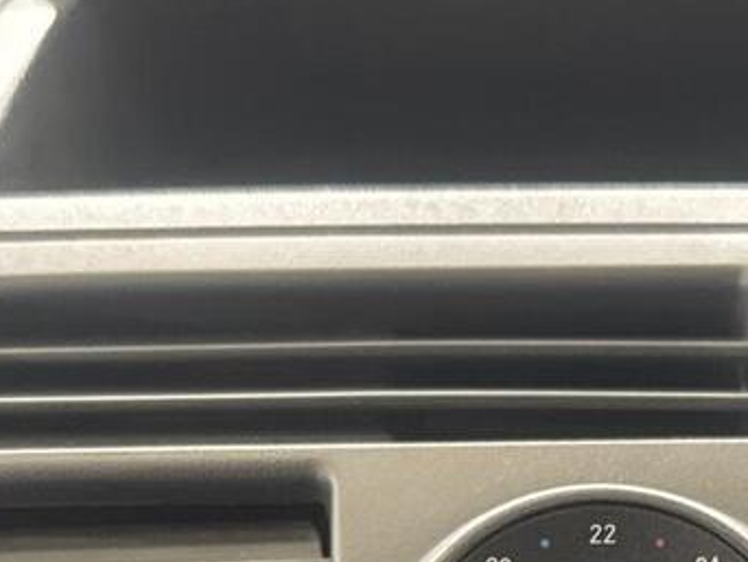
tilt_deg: -40.9
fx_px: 2184
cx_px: 748
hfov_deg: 18.9
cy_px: 890
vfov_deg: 13.6
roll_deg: -3.1
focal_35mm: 101
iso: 640
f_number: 1.78
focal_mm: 6.76
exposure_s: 1/33
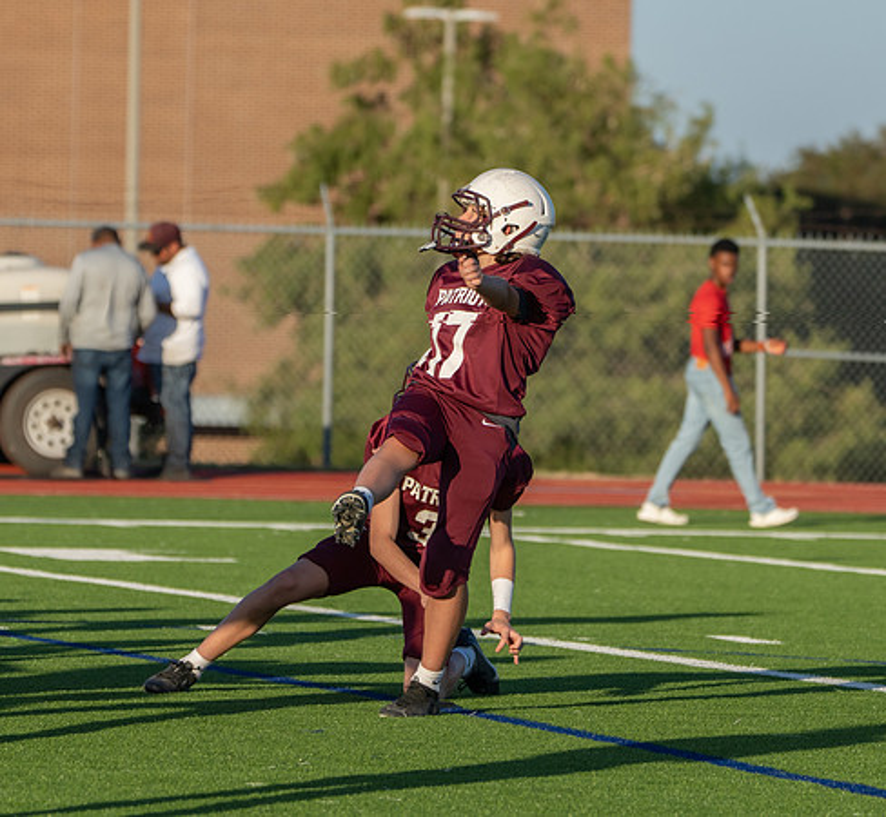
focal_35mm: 362
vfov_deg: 4.6
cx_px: 427
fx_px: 10072
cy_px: 409
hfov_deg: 5.0
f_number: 5.6
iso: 200
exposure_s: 1/1000
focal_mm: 215
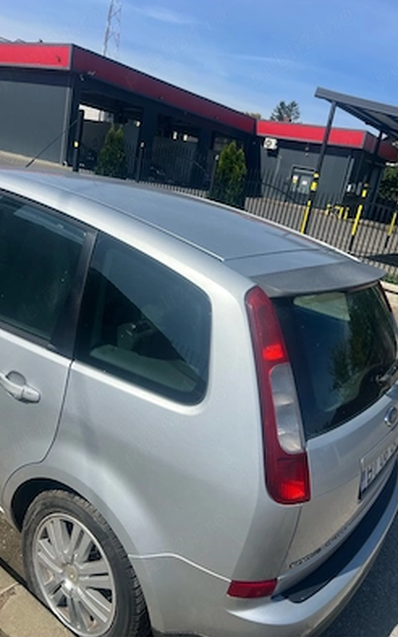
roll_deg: -10.2
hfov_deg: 44.5
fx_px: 486
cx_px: 207
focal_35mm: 28
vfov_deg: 66.5
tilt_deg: -16.4
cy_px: 318
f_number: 1.5
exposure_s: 1/6211
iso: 50
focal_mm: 5.7
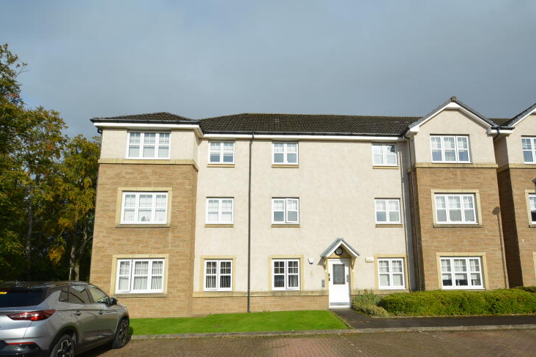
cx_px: 289
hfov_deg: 81.1
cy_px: 211
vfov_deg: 59.1
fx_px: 313
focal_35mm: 21
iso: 100
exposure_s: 1/250
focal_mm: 10
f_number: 8
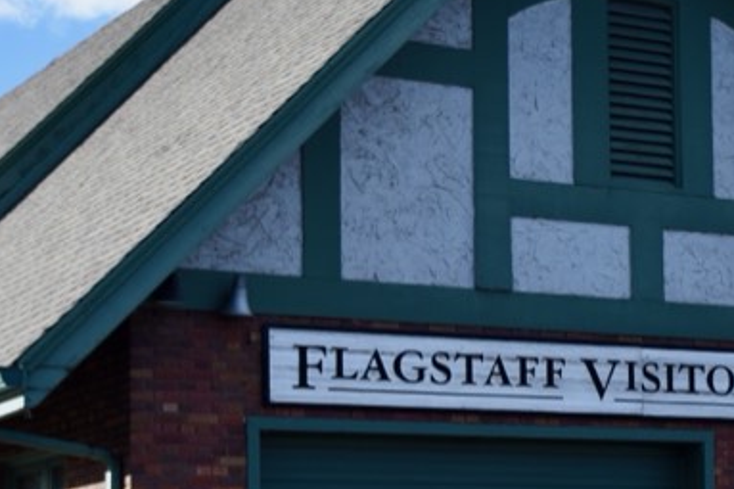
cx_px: 989
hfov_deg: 15.2
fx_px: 2609
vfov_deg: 10.7
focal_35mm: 128
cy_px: 414
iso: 200
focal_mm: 35
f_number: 4
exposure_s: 1/1000
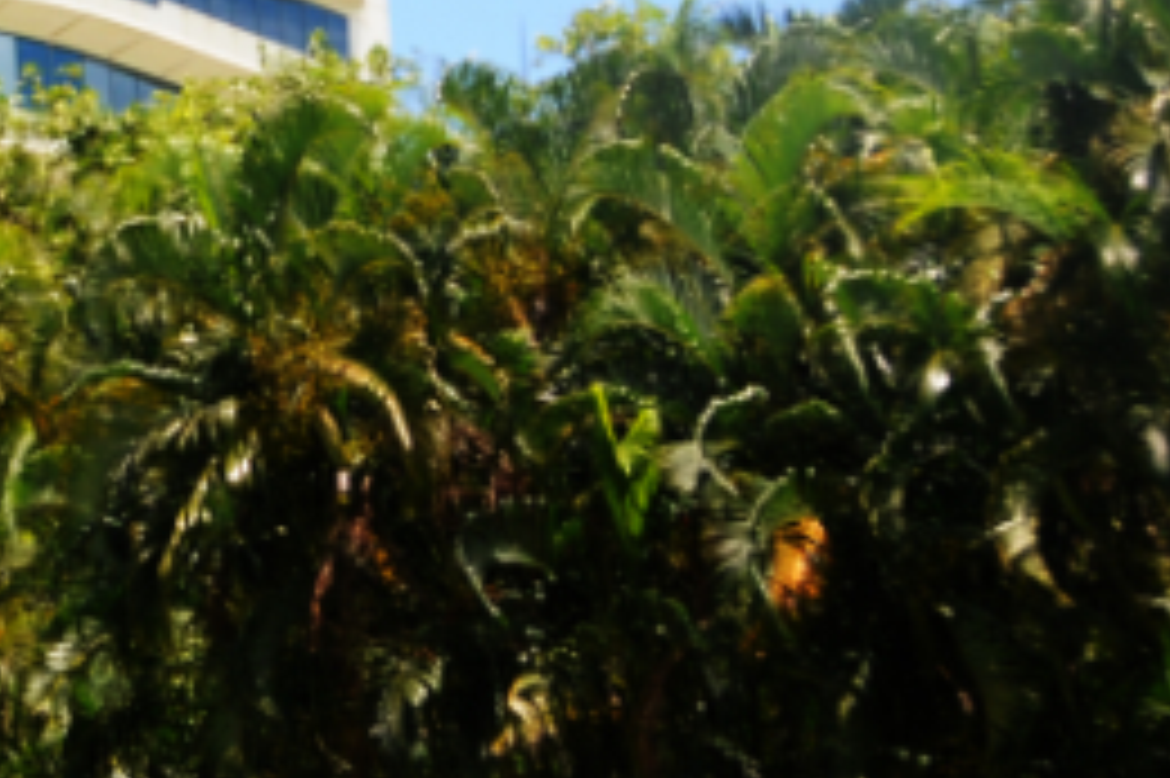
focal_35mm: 127
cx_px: -436
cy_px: 144
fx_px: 4125
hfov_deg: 15.2
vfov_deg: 10.7
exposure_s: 1/800
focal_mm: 22
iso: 250
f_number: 6.3
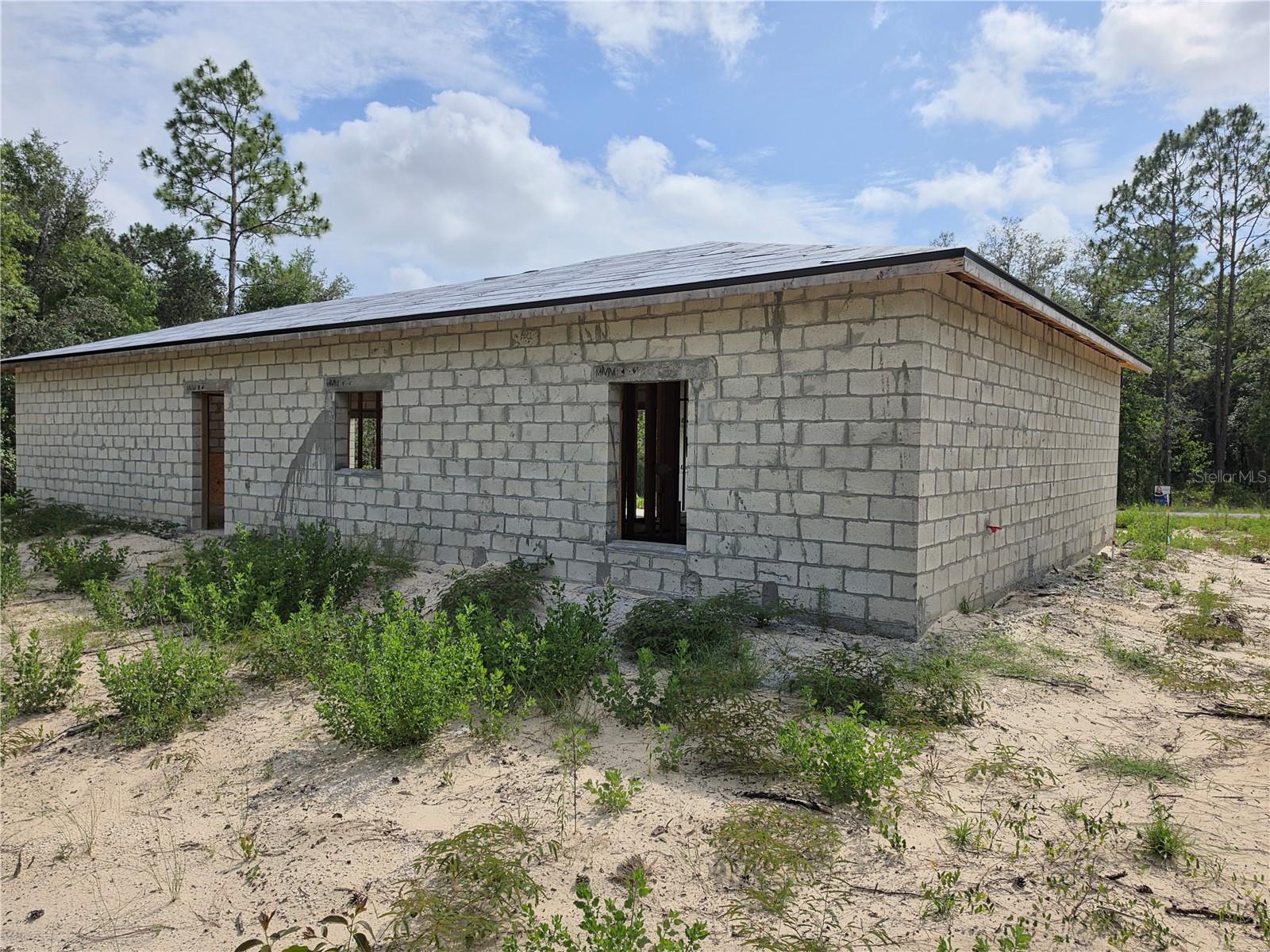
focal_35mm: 23
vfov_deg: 58.9
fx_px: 844
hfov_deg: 73.9
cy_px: 476
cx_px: 635
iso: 32
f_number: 1.4
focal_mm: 6.5
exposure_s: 1/7939
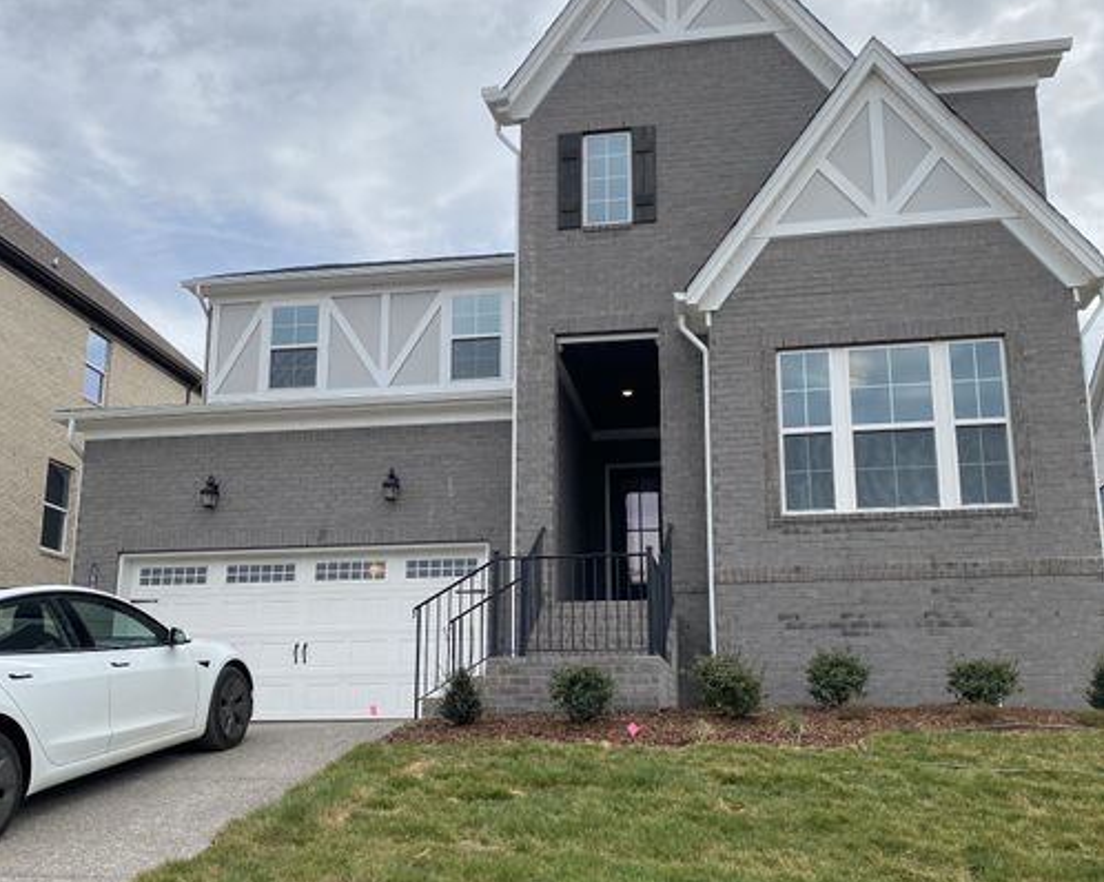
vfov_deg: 43.1
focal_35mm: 34
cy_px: 542
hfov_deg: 52.9
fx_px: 1110
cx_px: 552
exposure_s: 1/2688
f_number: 1.8
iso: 32
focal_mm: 4.25
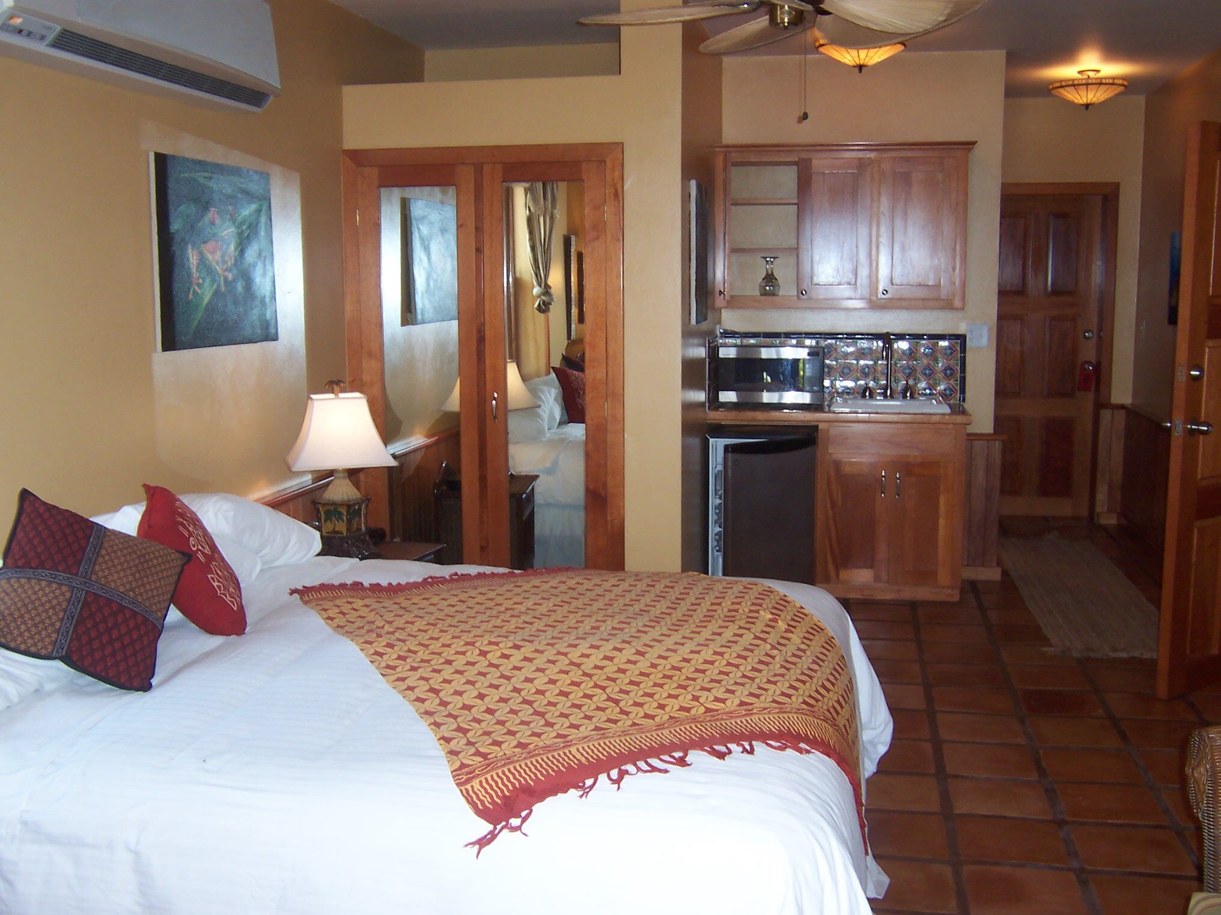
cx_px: 610
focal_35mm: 36
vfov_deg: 39.7
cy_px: 458
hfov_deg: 51.4
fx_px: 1270
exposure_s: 1/60
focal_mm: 5.6
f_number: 2.8
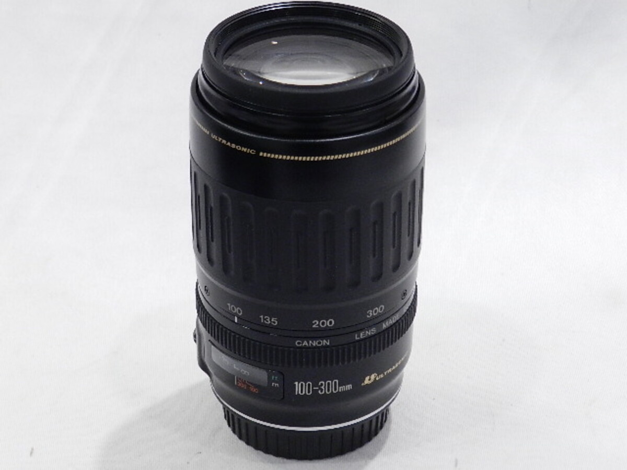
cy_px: 235
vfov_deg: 14.8
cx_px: 314
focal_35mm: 100
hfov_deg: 19.6
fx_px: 1811
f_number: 4.6
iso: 800
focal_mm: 17.7
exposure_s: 1/50
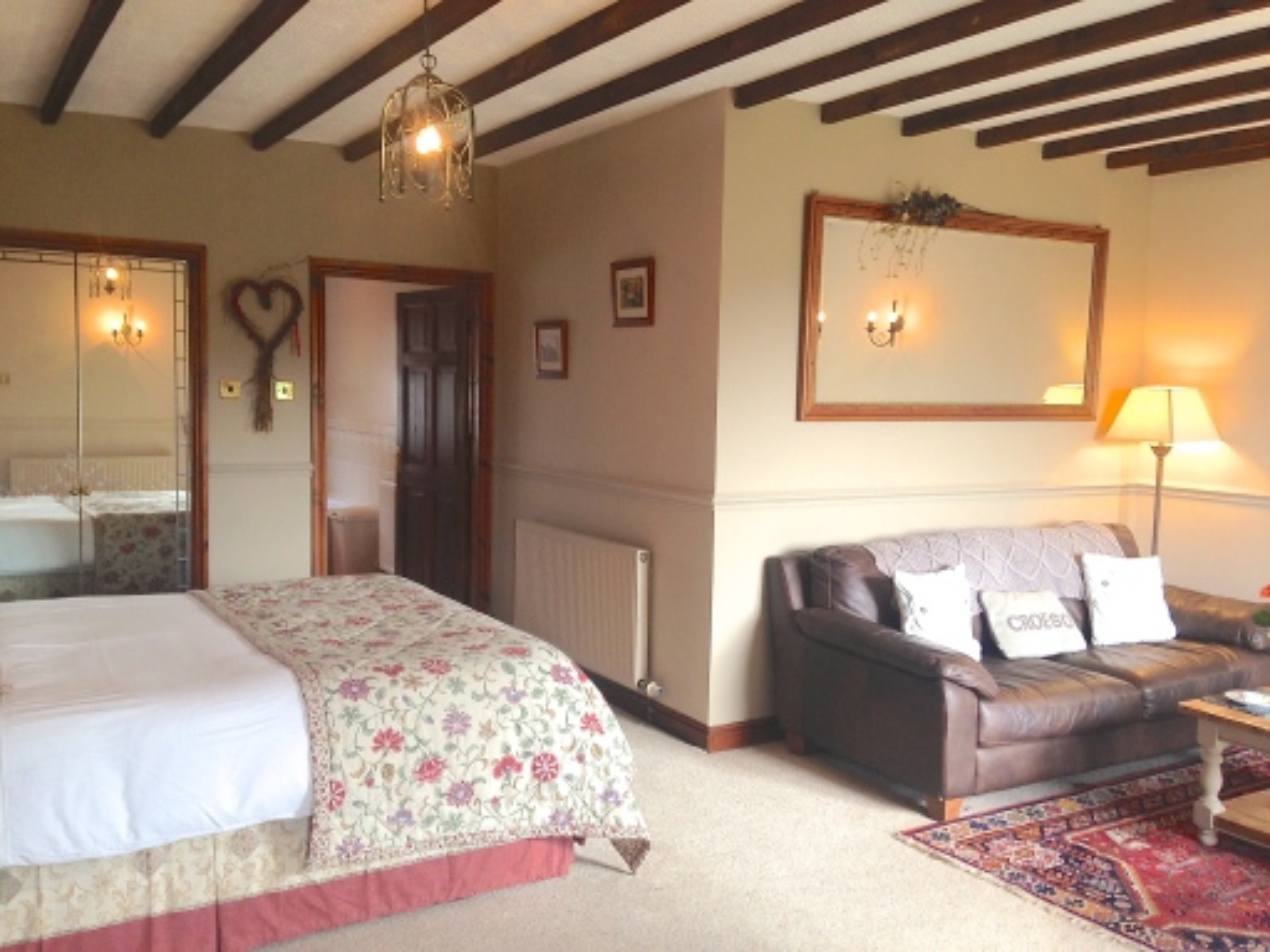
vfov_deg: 42.9
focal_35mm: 33
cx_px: 635
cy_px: 476
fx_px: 1211
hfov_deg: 55.4
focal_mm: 4.12
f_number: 2.4
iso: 50
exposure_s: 1/24
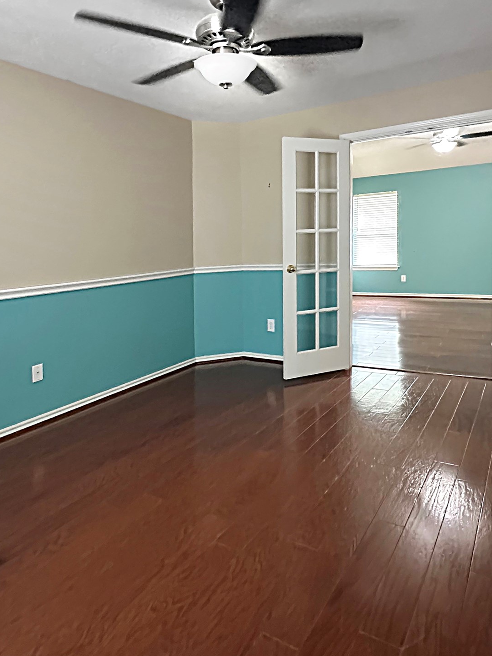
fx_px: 379
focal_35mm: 20
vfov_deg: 80.4
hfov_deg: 65.9
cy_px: 406
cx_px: 252
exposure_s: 1/60
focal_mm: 2.22
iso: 1000
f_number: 2.2
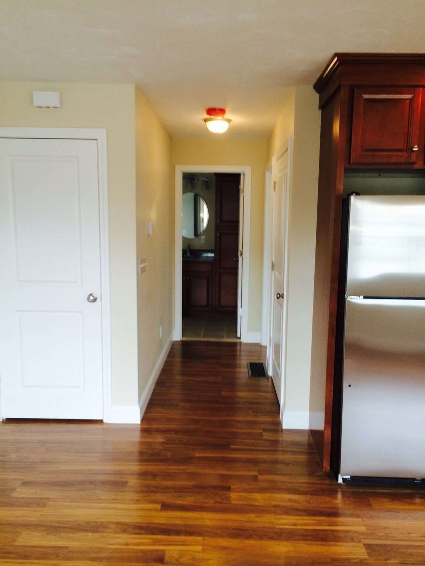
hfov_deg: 46.8
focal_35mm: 30
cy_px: 283
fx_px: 491
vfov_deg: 60.0
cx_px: 212
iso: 40
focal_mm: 4.12
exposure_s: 1/40
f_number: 2.2
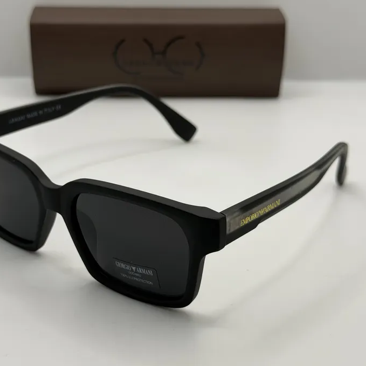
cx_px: 159
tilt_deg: -24.5
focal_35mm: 64
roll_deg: +0.1
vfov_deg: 26.9
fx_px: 766
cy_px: 185
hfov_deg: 26.9
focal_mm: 6.76
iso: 64
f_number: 1.78
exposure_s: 1/381
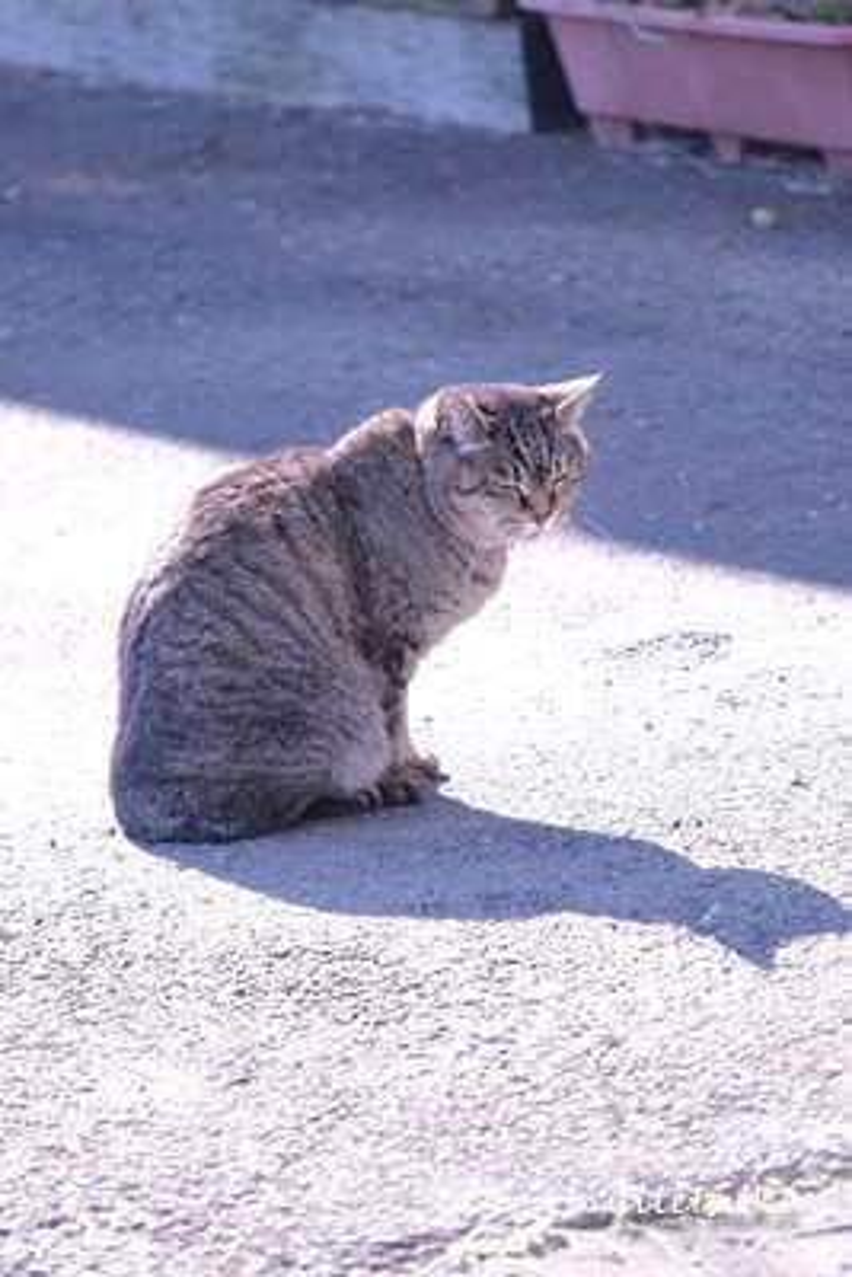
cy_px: 638
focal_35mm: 165
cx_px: 426
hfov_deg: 8.3
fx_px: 5852
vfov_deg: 12.4
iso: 200
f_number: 5.6
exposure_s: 1/60
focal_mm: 110
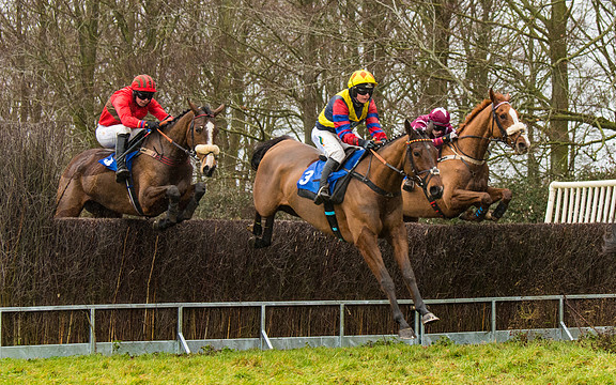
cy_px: 179
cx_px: 414
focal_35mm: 123
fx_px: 2065
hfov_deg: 16.9
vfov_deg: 10.7
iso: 1000
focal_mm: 70
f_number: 4
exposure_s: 1/1000
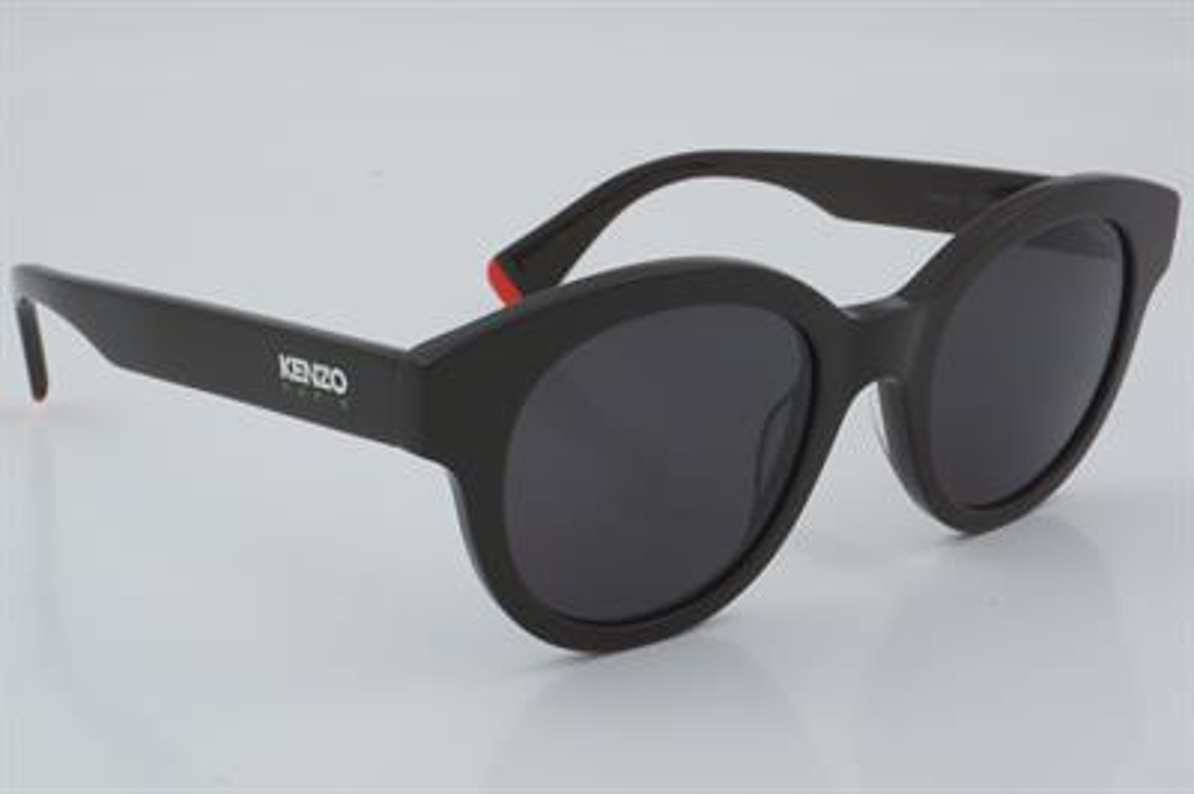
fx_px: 2485
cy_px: 397
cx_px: 597
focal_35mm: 75
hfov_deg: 27.0
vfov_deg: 18.2
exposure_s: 1/3
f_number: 32
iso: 100
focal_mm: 50
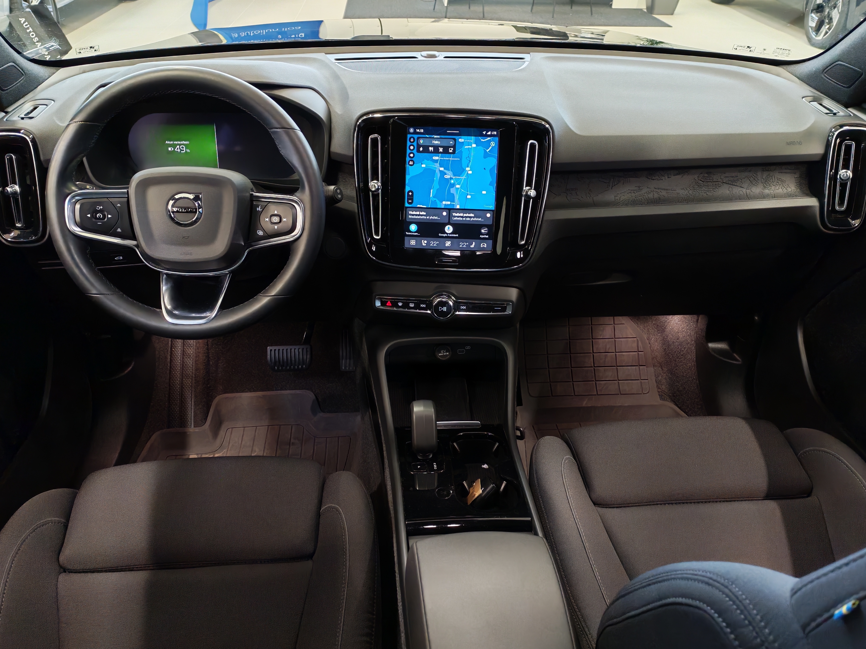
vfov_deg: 46.8
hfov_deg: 60.0
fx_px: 751
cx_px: 433
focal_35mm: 30
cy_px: 324
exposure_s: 1/50
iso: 1600
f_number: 1.9
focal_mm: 6.12
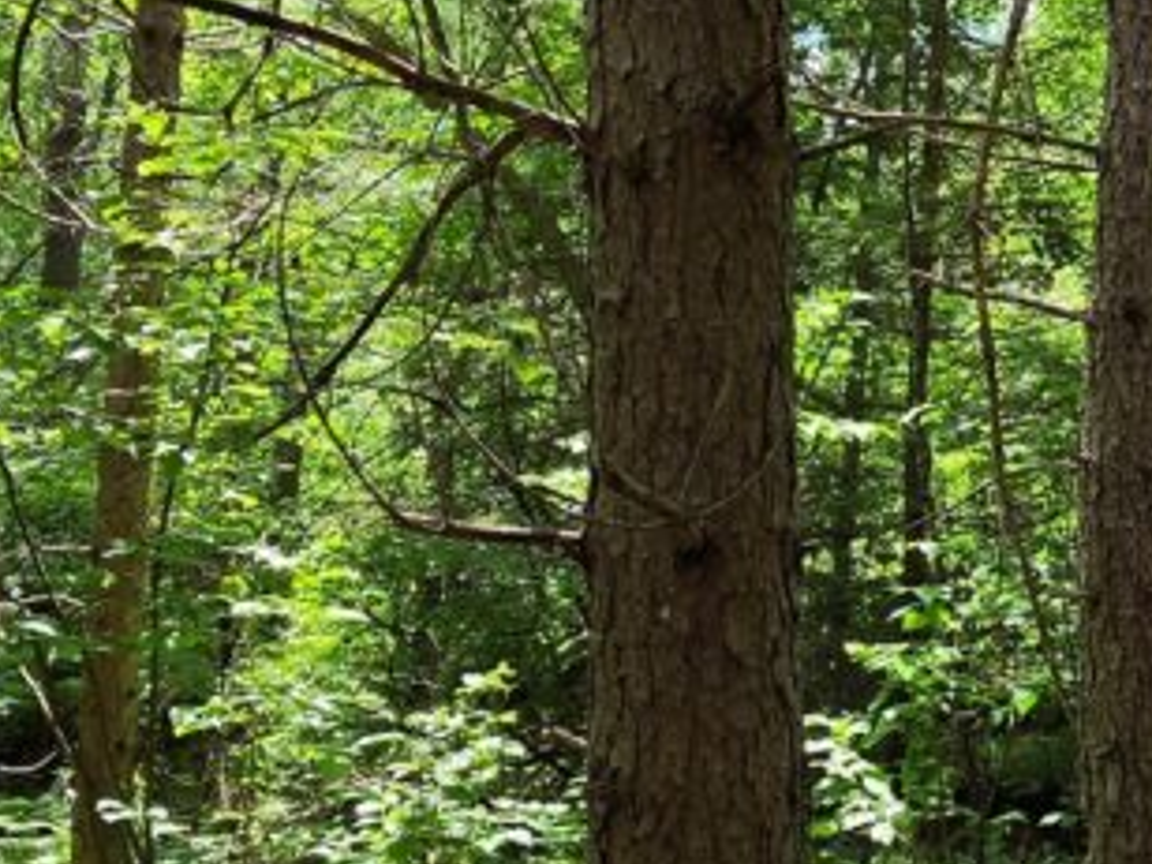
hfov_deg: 38.1
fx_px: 1498
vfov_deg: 31.9
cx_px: 1116
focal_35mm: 45
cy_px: 288
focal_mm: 2.2
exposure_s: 1/280
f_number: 1.9
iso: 32
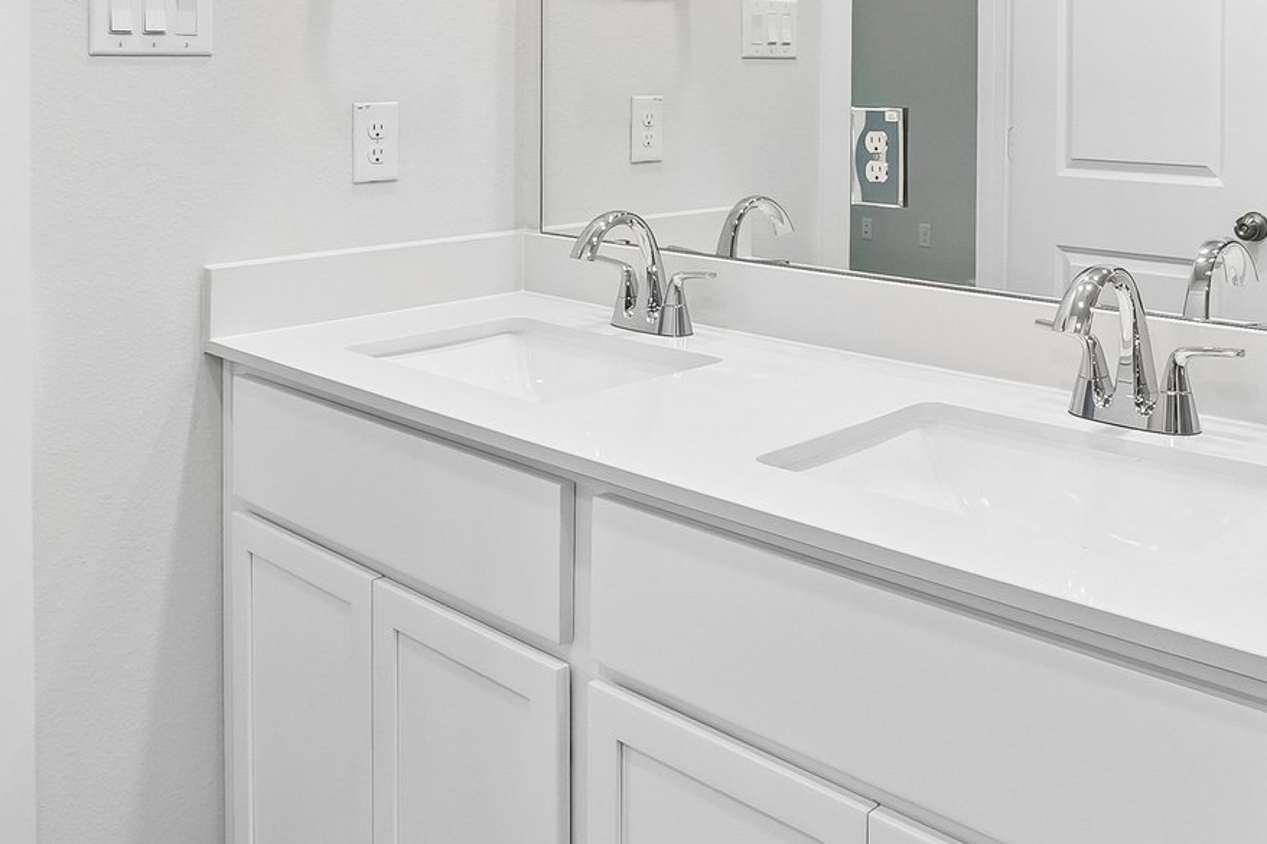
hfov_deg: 53.9
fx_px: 1231
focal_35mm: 35
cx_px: 779
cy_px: 99
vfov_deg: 35.8
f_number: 8
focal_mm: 10
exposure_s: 1/30
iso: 400
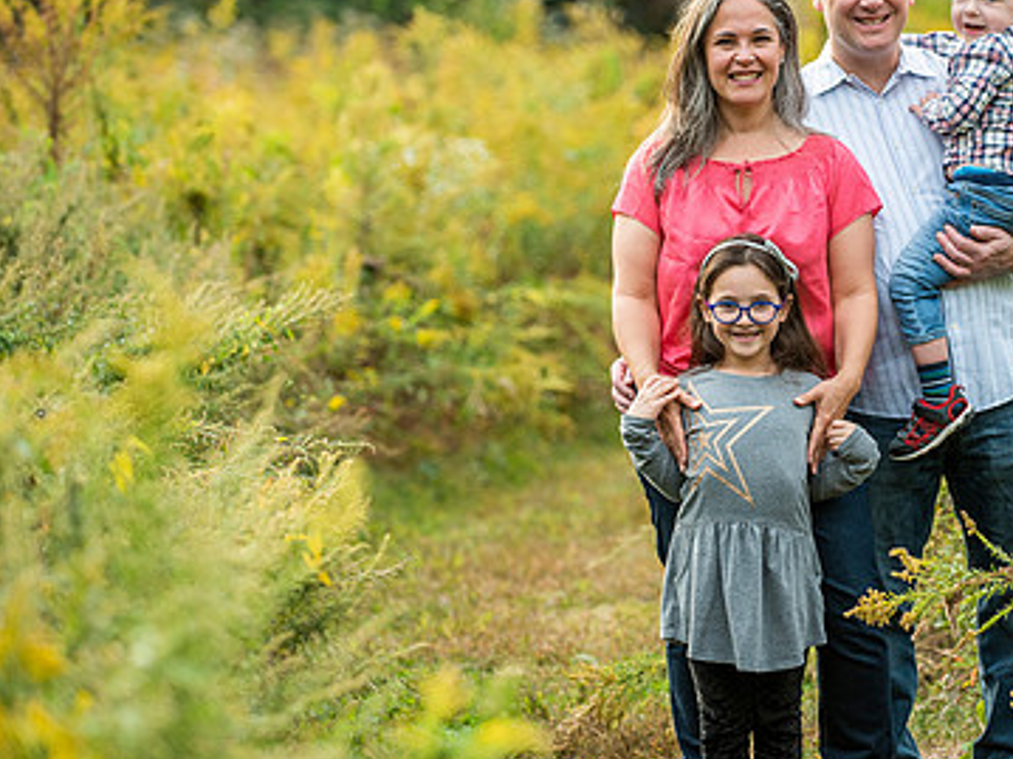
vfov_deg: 7.1
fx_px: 6143
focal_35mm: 210
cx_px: 765
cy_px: 303
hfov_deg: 9.4
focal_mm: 135
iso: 500
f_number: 3.5
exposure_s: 1/640
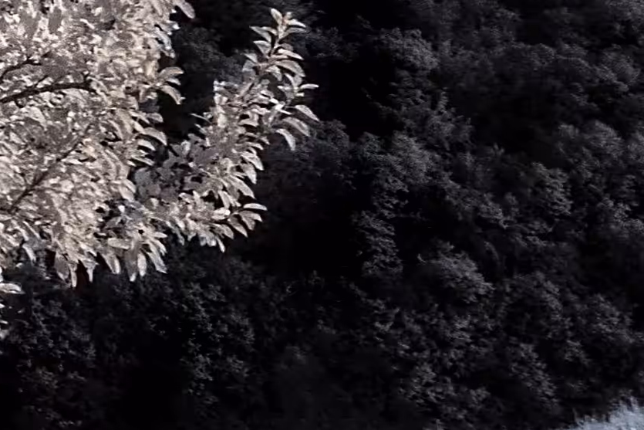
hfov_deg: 8.1
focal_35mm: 230
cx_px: -1059
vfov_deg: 6.0
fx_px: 4115
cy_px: -12
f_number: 16
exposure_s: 1/125
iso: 640
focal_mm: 32
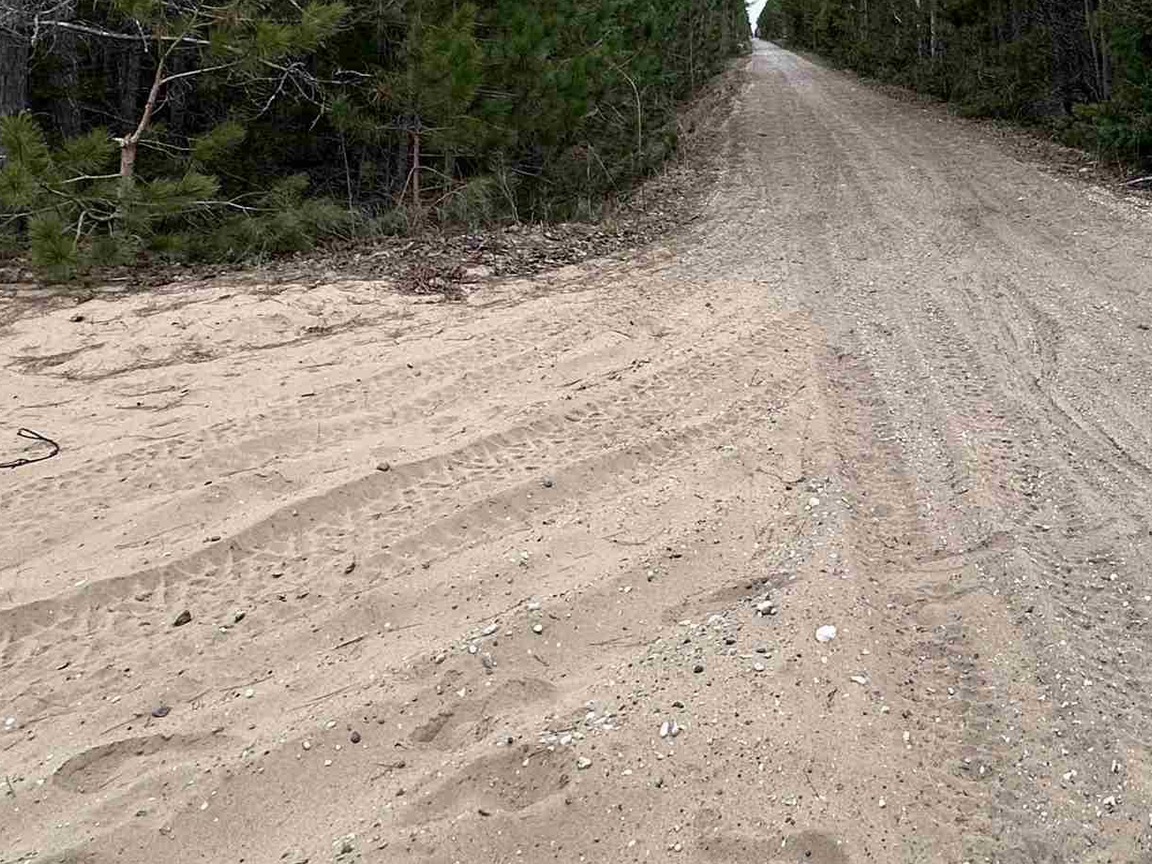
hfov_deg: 49.6
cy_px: -5
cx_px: 917
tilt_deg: +3.2
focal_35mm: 35
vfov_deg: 36.5
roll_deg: -0.8
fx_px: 1165
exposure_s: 1/298
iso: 40
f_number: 2.2
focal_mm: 2.22
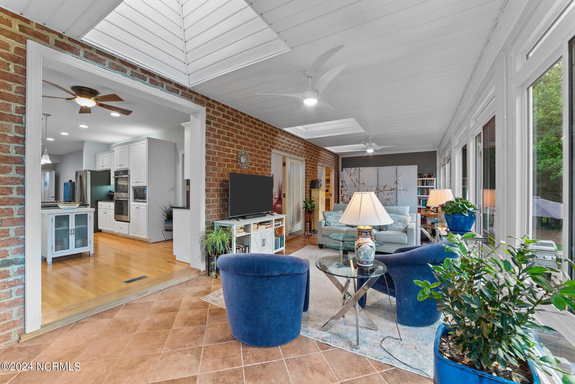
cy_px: 192
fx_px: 224
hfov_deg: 104.2
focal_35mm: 14
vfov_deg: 81.3
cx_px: 288
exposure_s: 1/1.25
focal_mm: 14
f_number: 8
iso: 250
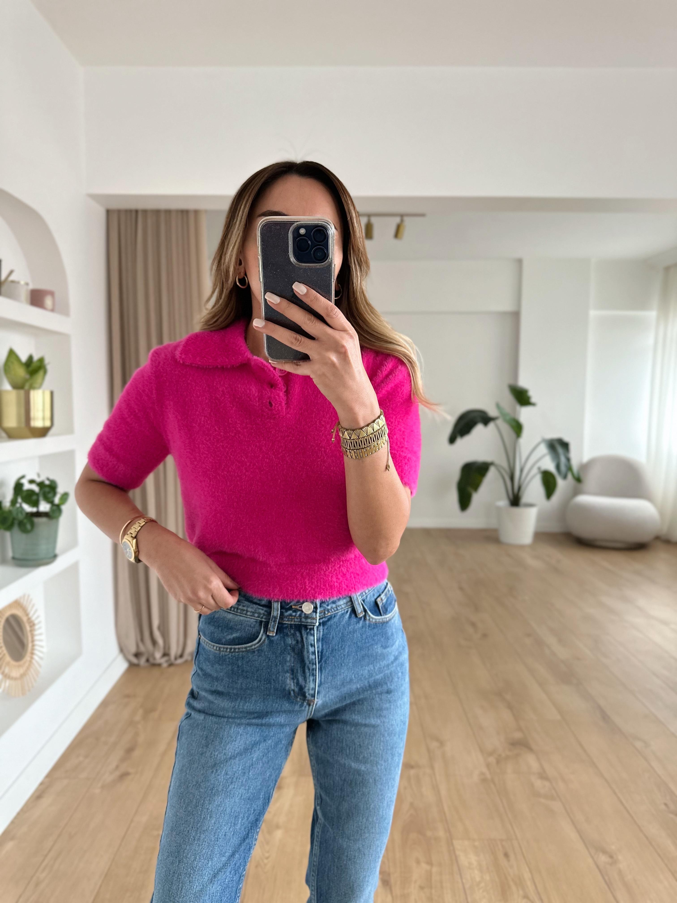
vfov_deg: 71.6
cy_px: 452
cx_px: 338
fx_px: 626
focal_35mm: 24
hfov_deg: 56.8
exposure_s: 1/60
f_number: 1.78
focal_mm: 6.86
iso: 320
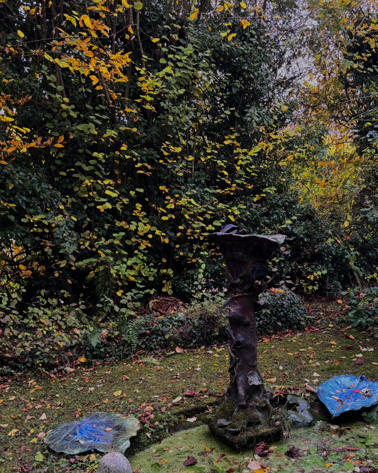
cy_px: 315
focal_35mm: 36
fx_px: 503
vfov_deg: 49.4
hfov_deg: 40.7
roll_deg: +1.1
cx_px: 246
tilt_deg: -10.1
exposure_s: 1/73
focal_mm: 5.96
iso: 125
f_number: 1.6
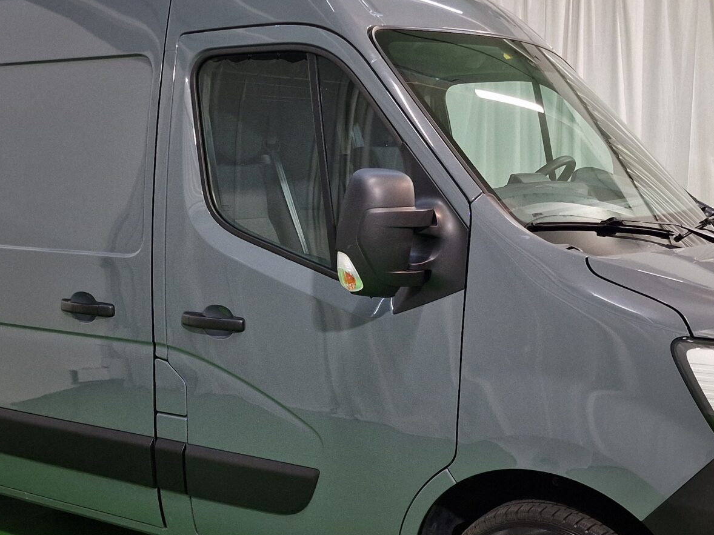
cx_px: 305
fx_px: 1031
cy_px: 335
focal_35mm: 50
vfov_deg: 29.0
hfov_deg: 38.1
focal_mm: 6.4
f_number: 1.8
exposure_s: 1/100
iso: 125
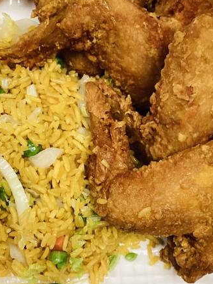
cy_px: 114
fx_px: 426
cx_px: 93
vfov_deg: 36.7
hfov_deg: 28.0
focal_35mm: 52
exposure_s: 1/60
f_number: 2.4
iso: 160
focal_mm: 3.3
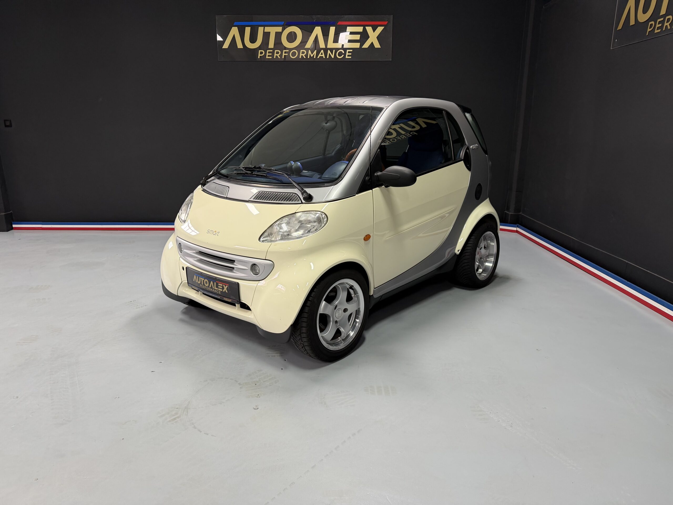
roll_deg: -0.8
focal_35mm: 24
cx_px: 336
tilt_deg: -15.2
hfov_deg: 71.6
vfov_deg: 56.8
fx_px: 467
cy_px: 252
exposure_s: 1/50
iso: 200
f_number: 1.78
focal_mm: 6.76
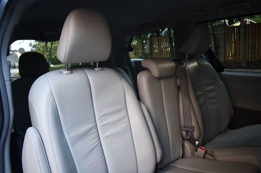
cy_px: 86
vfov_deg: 47.9
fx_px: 196
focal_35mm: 27
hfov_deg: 67.4
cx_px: 130
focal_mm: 18
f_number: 3.5
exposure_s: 1/250
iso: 800
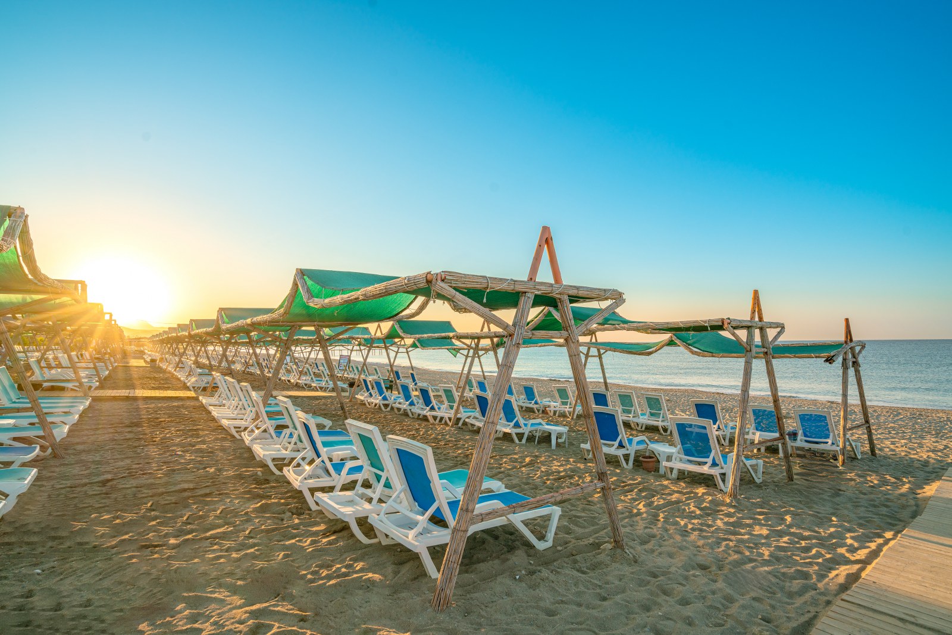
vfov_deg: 70.5
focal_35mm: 17
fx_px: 450
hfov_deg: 93.3
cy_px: 318
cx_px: 476
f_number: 8
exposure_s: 1/125
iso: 100
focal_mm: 17
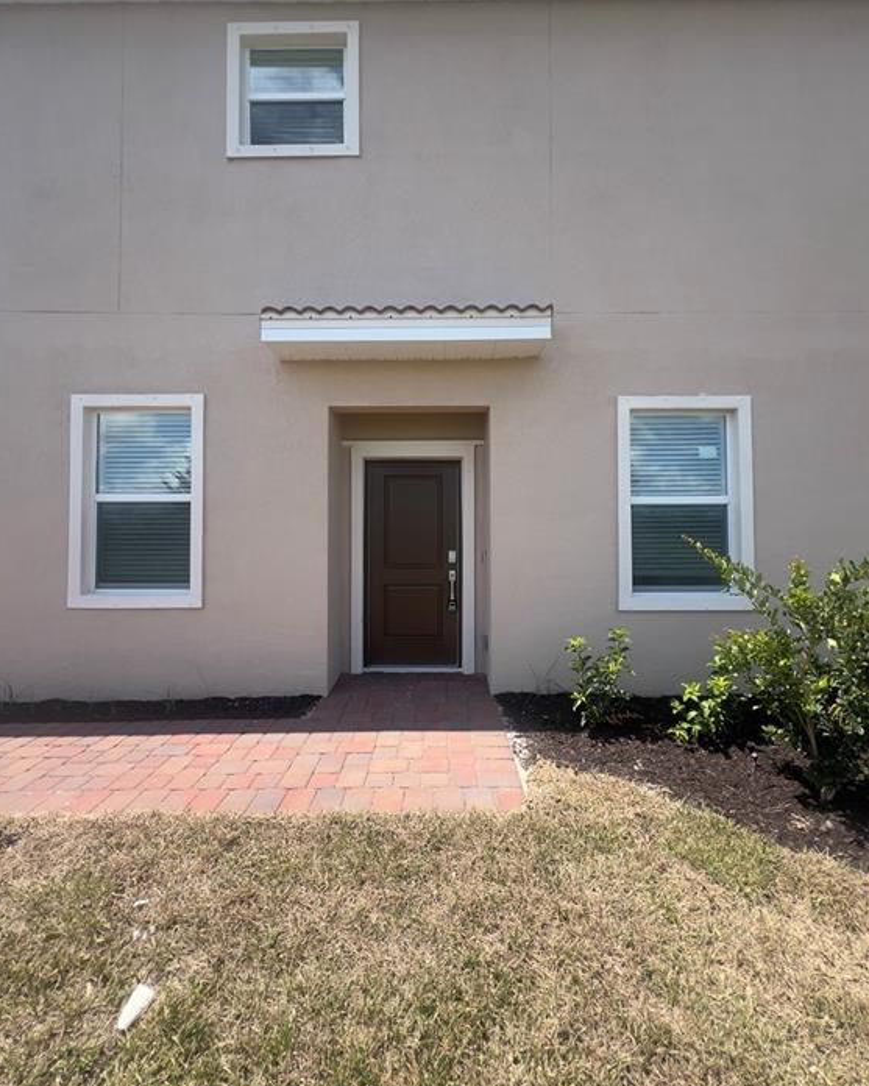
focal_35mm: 14
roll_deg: -0.1
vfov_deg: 100.6
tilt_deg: +2.1
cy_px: 523
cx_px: 434
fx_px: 450
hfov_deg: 88.0
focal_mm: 1.57
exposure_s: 1/791
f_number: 1.8
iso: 32
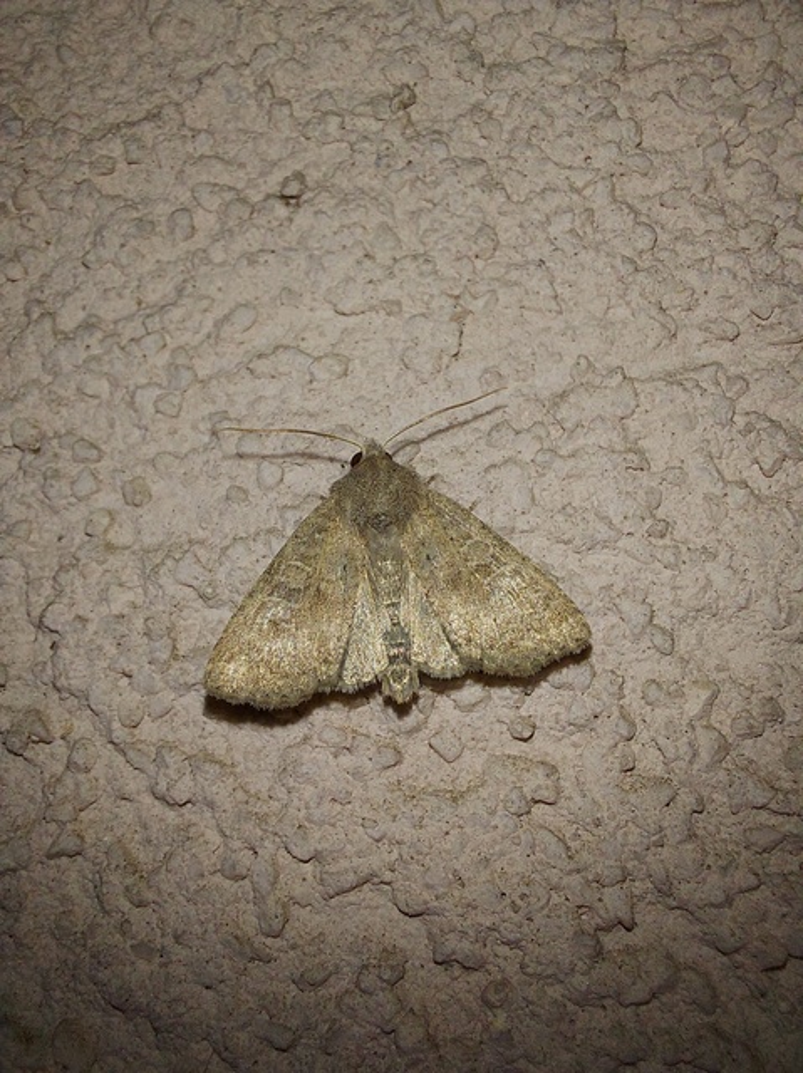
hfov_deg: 54.8
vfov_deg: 69.4
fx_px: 774
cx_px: 402
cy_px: 536
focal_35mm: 25
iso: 50
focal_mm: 2.13
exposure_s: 1/679
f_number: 2.4
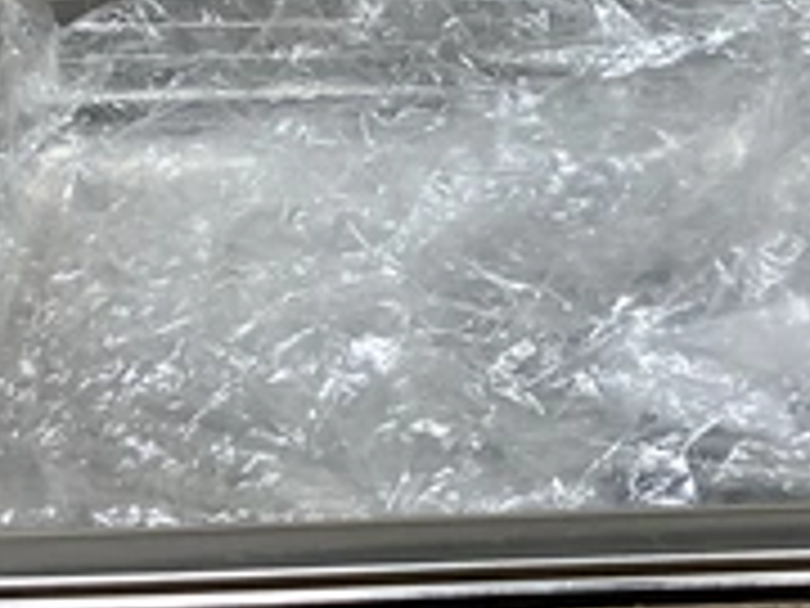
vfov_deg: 21.0
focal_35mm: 69
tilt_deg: -40.7
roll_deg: -1.9
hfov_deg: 27.8
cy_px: 104
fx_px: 1615
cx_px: 598
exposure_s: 1/120
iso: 50
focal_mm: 3.3
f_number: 2.4
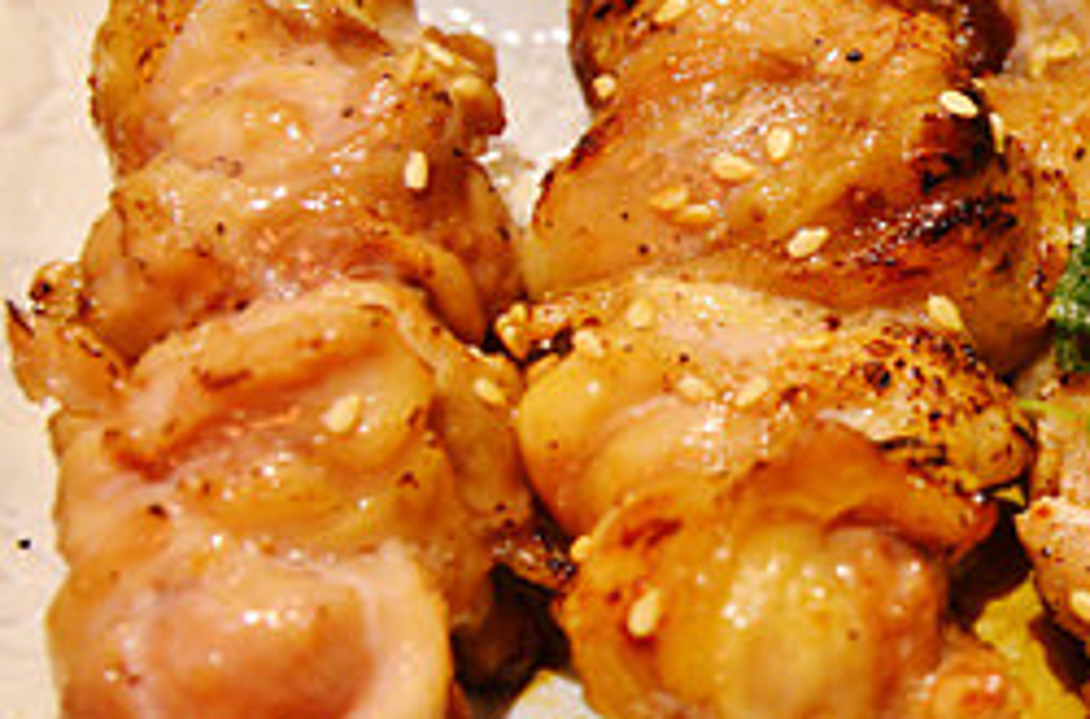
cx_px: 1186
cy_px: 344
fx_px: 3018
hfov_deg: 19.6
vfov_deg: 13.6
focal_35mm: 100
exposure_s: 1/8
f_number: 4.5
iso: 800
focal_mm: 26
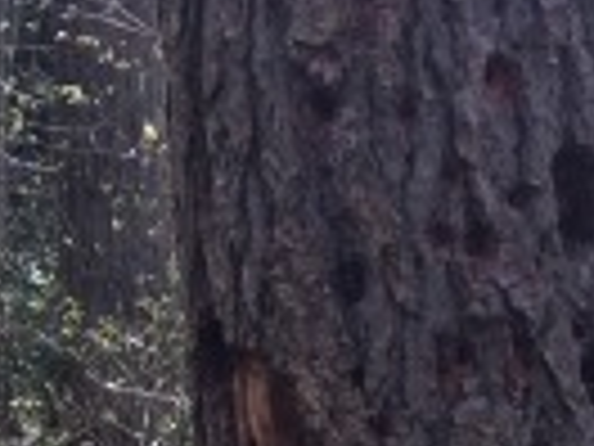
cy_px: 1045
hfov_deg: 10.8
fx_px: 3020
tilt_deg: -2.3
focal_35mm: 176
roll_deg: +1.5
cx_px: -324
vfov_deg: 7.9
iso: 32
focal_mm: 4.15
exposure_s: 1/130
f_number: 2.2
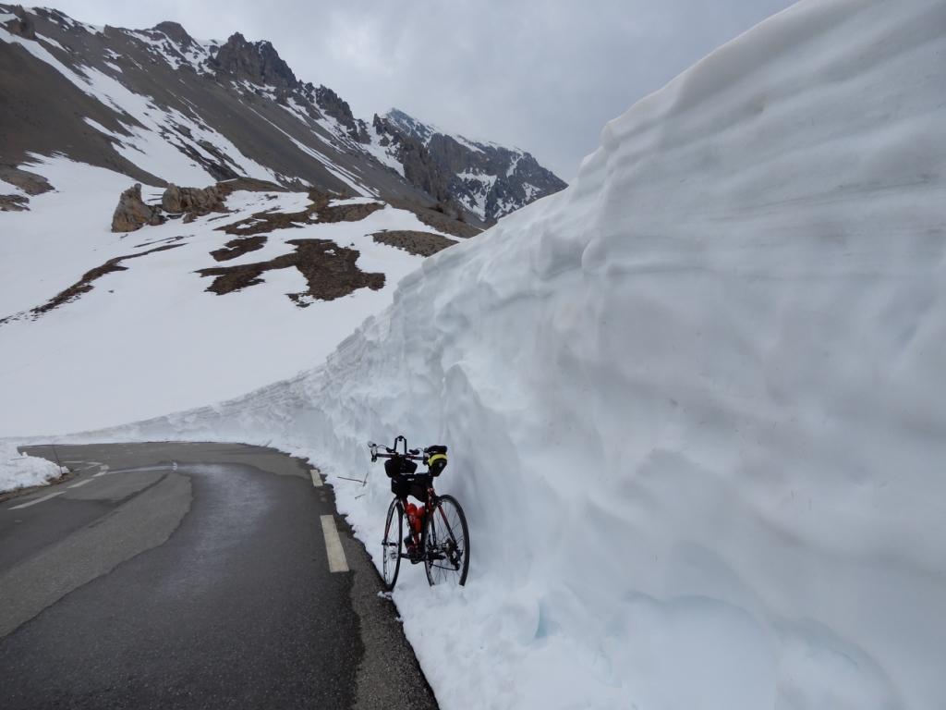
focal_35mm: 24
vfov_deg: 56.8
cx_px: 473
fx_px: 656
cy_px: 355
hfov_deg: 71.6
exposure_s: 1/1600
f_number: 3.4
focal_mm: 4.3
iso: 80
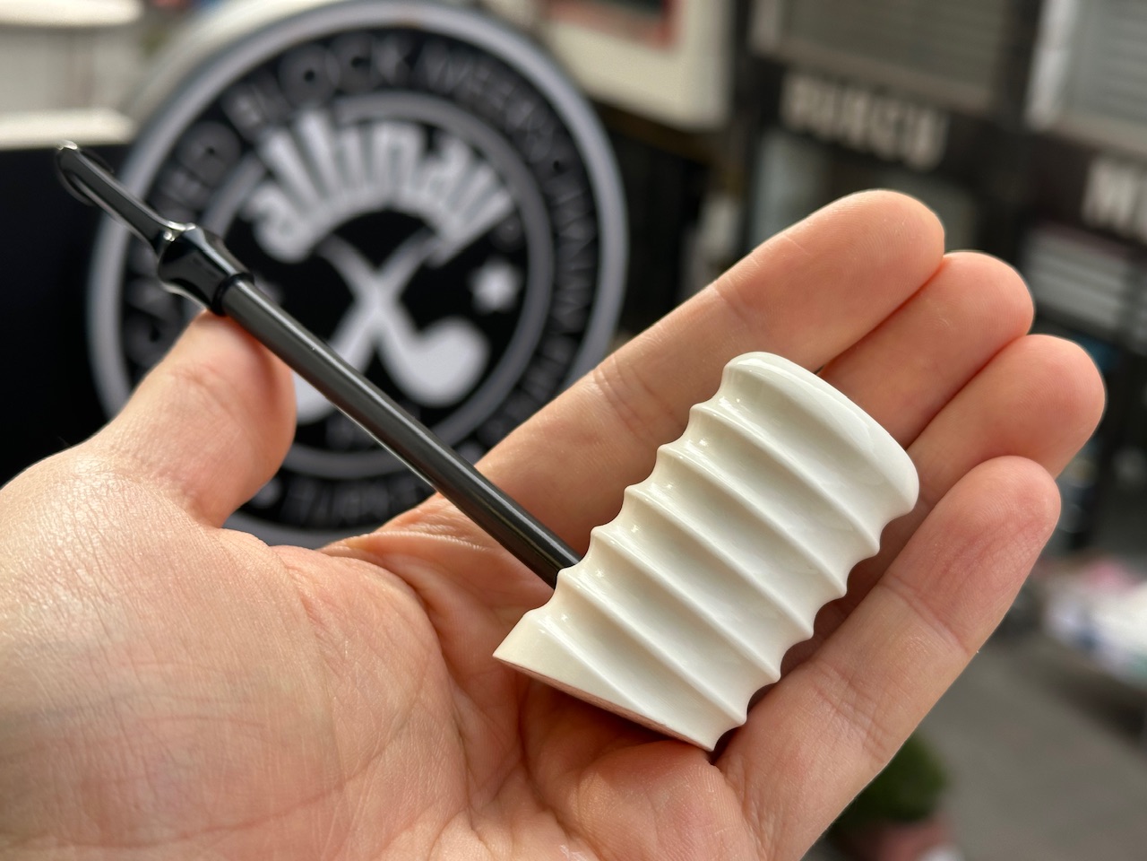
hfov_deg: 39.7
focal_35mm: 48
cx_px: 574
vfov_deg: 30.3
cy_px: 430
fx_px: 1590
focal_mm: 6.86
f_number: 1.78
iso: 64
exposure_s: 1/850
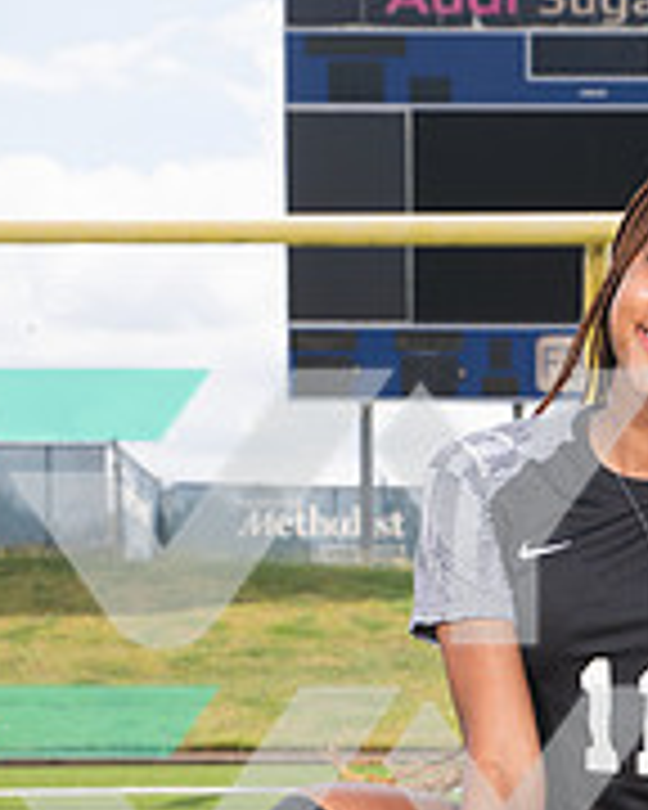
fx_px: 2589
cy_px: 828
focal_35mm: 108
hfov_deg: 14.1
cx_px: 612
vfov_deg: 17.3
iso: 125
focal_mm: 46
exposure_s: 1/400
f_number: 7.1
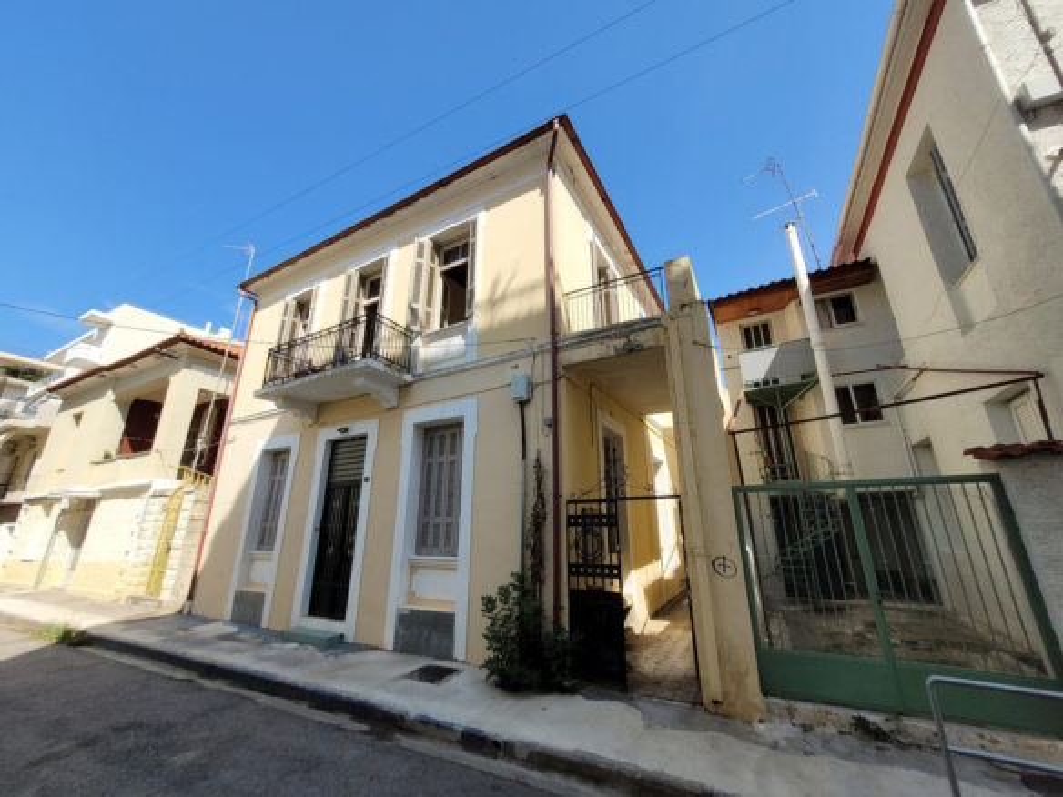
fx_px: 399
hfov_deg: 106.2
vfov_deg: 89.9
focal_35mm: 13
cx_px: 532
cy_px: 398
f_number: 2.2
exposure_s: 1/1132
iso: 40
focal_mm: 1.74
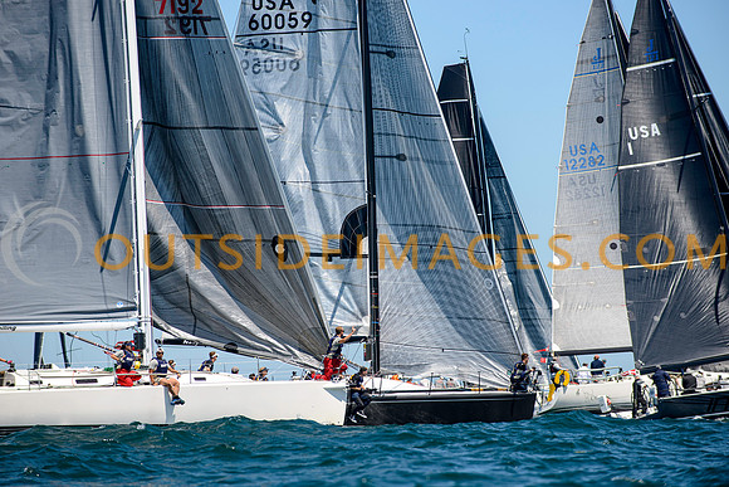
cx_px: 364
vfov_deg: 6.9
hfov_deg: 10.3
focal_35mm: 200
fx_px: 4051
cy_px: 244
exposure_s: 1/1600
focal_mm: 200
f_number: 5.6
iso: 250
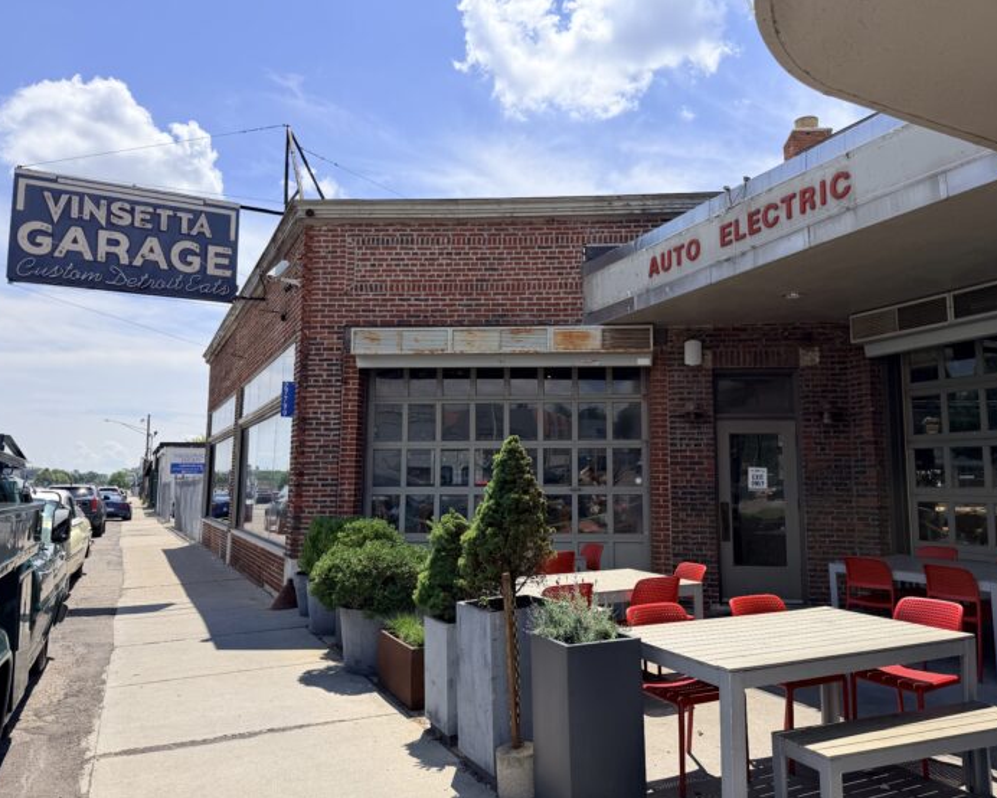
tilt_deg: +7.3
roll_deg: -0.4
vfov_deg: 54.9
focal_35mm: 26
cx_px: 535
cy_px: 389
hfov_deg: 65.9
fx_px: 767
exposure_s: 1/5714
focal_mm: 6.76
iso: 80
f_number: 1.78
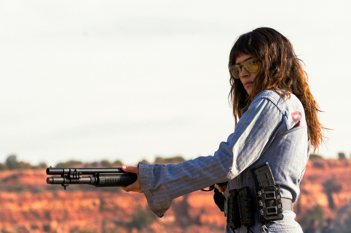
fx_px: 1364
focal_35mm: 140
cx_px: 176
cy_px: 116
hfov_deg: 14.7
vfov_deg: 9.8
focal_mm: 140
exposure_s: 1/500
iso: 250
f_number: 7.1
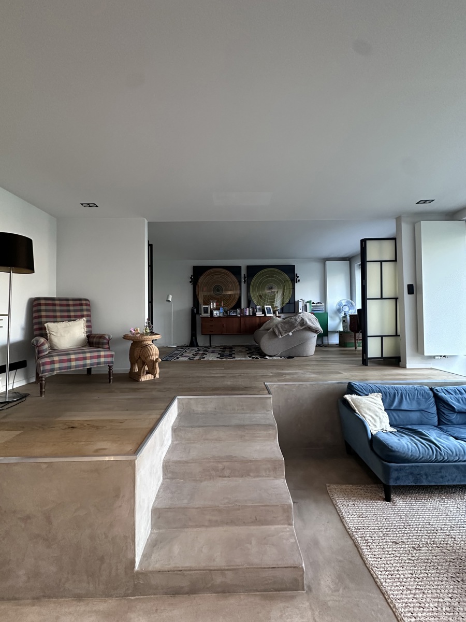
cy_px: 311
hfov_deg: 85.7
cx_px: 233
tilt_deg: +2.2
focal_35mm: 14
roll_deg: +0.1
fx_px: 251
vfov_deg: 102.1
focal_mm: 2.22
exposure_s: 1/60
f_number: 2.2
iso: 320
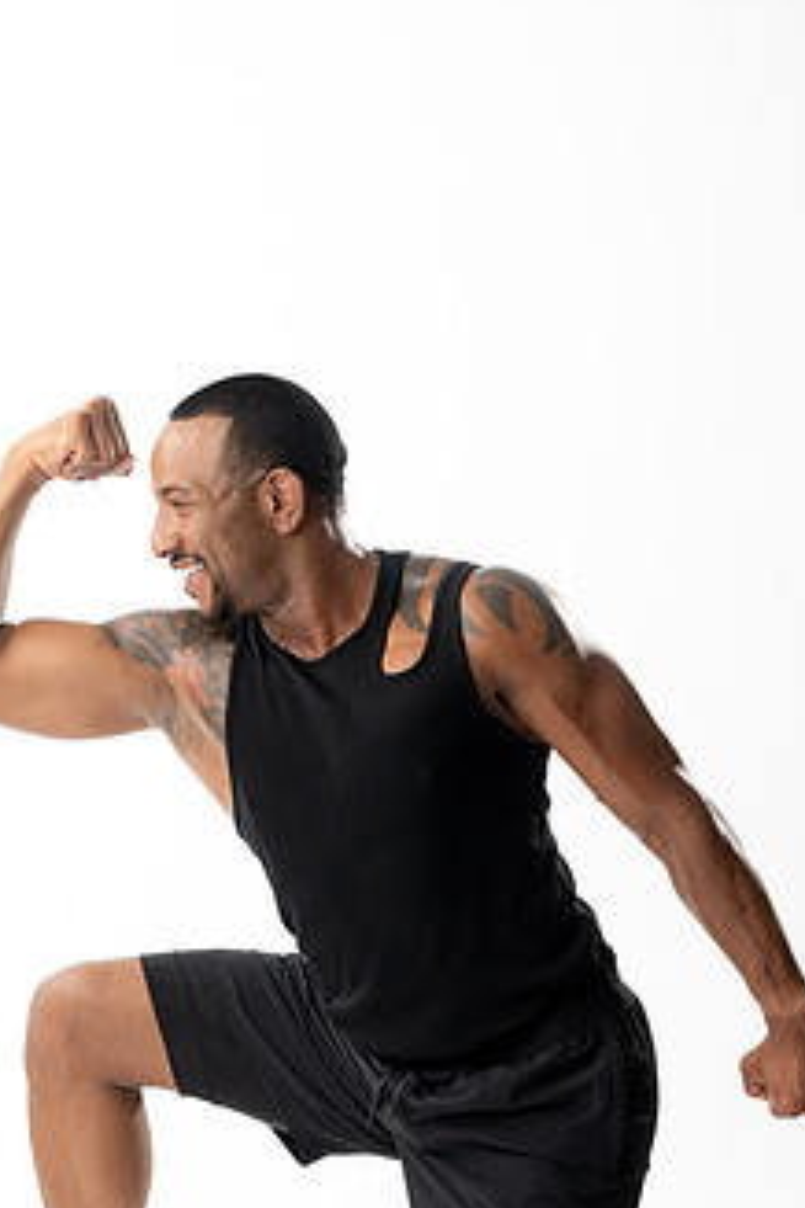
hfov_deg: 11.7
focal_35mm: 117
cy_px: 809
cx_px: 402
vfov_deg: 17.4
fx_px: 3924
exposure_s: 1/80
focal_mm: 85
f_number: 3.2
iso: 800
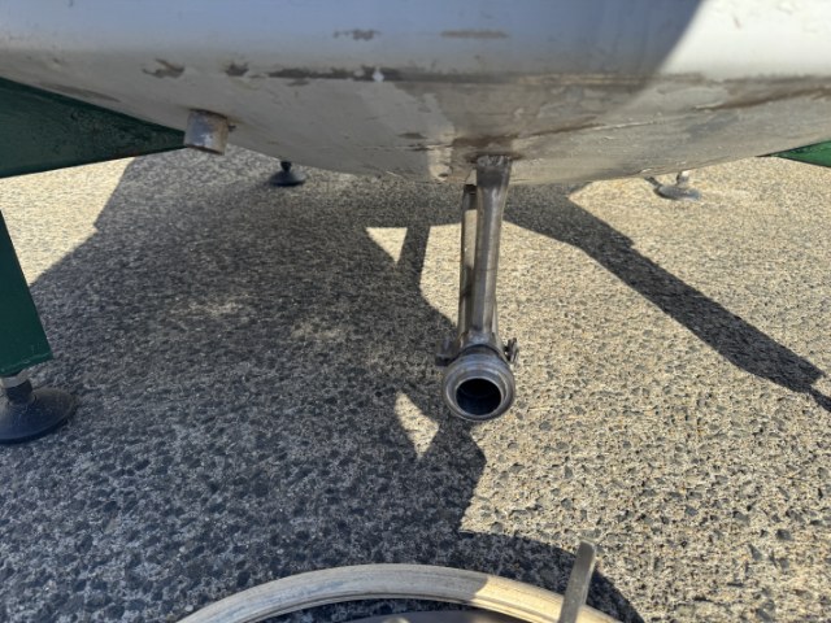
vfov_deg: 56.8
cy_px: 312
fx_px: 576
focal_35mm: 24
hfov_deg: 71.6
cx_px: 416
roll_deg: -1.0
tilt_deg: -25.6
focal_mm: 6.76
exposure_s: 1/1311
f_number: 1.78
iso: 80
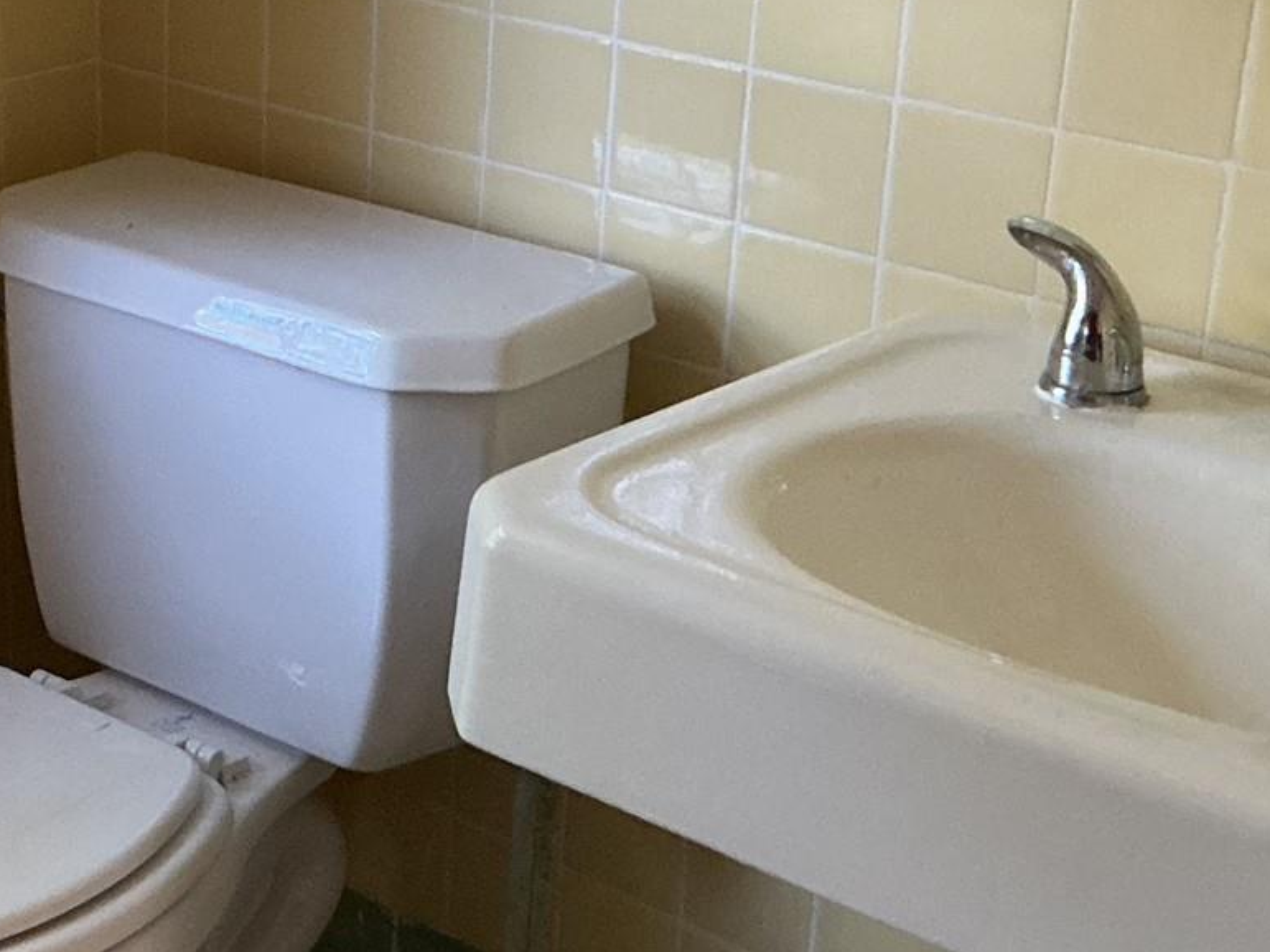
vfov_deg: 19.1
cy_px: 376
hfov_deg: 24.7
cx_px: 143
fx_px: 2825
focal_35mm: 77
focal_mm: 3
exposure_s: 1/60
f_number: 1.8
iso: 200
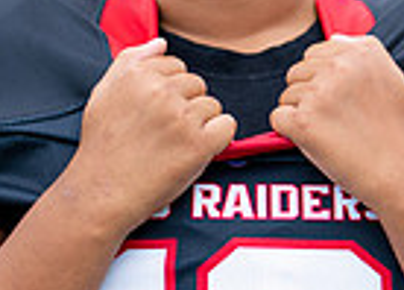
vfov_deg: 5.7
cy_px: 80
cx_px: 307
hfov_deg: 8.0
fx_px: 2884
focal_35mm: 251
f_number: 1.2
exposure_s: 1/1250
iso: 100
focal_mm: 50
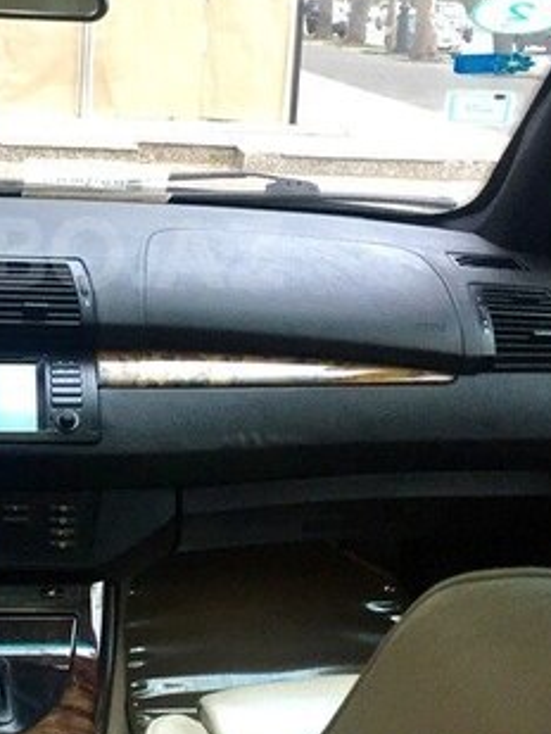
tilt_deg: -12.8
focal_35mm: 62
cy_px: 253
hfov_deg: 23.0
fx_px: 1315
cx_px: 40
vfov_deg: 31.0
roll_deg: -2.5
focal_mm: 4.15
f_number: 2.2
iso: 64
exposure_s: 1/33
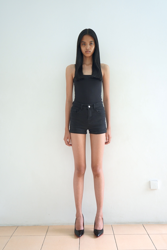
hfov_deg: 38.9
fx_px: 237
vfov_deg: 55.8
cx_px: 86
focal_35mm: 34
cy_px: 124
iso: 500
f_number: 4
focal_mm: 33
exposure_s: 1/160
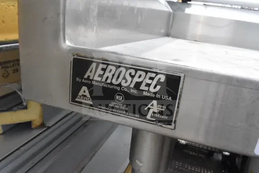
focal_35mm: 27
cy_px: 86
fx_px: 194
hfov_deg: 67.4
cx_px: 130
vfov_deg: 48.0
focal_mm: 18
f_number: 18
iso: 6400
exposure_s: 1/1250
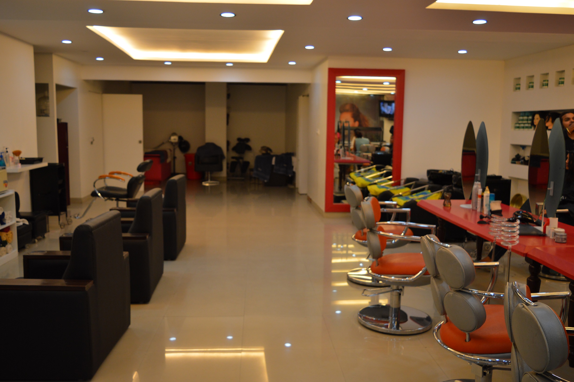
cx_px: 287
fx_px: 526
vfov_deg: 39.9
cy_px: 191
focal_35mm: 33
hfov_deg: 57.3
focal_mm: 22
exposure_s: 1/50
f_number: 3.8
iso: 400
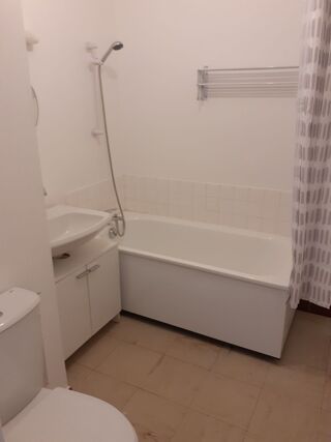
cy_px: 221
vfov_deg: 65.3
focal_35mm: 27
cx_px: 166
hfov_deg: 51.3
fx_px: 344
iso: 160
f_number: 1.9
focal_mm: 3.6
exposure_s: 1/50
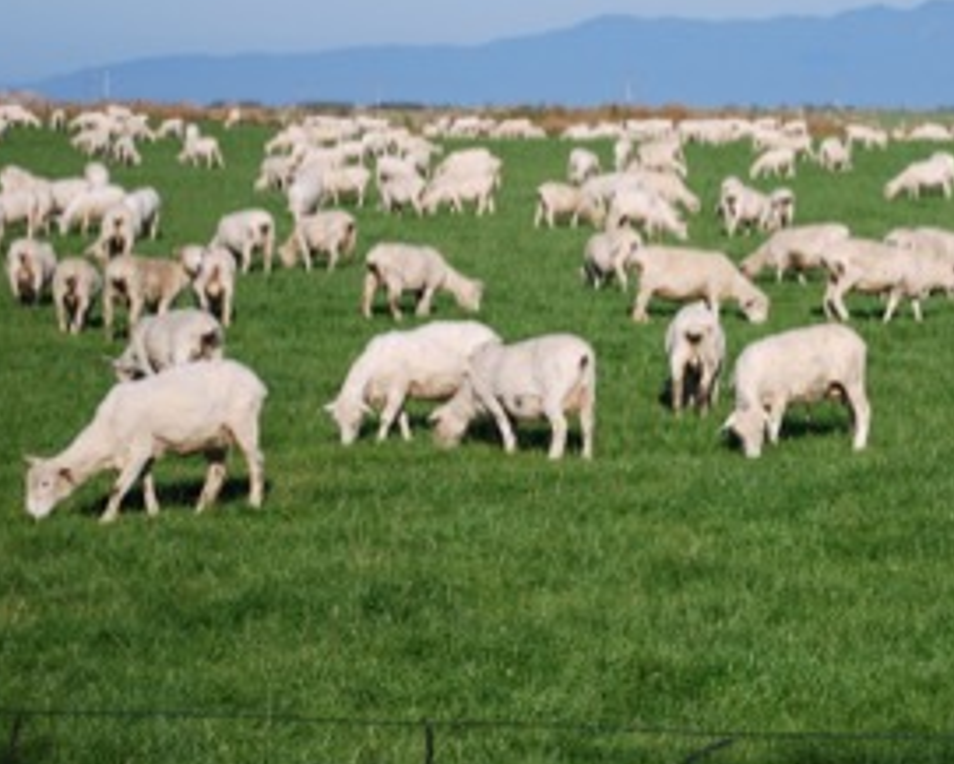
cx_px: 757
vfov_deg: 10.4
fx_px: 4206
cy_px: 204
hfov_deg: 12.9
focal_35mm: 149
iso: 100
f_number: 6.3
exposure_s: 1/160
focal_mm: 55
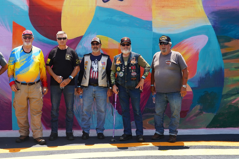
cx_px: 85
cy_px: 55
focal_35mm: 54
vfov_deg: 25.0
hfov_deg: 36.6
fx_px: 359
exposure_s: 1/250
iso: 100
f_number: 5.6
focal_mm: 35
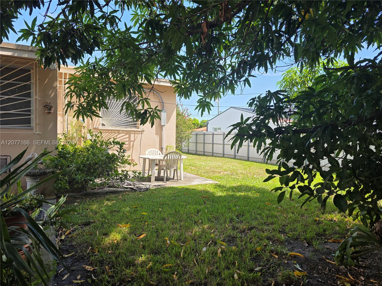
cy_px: 143
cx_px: 191
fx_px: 254
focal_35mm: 23
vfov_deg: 58.9
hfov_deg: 73.9
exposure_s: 1/2579
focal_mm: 6.3
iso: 80
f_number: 1.7
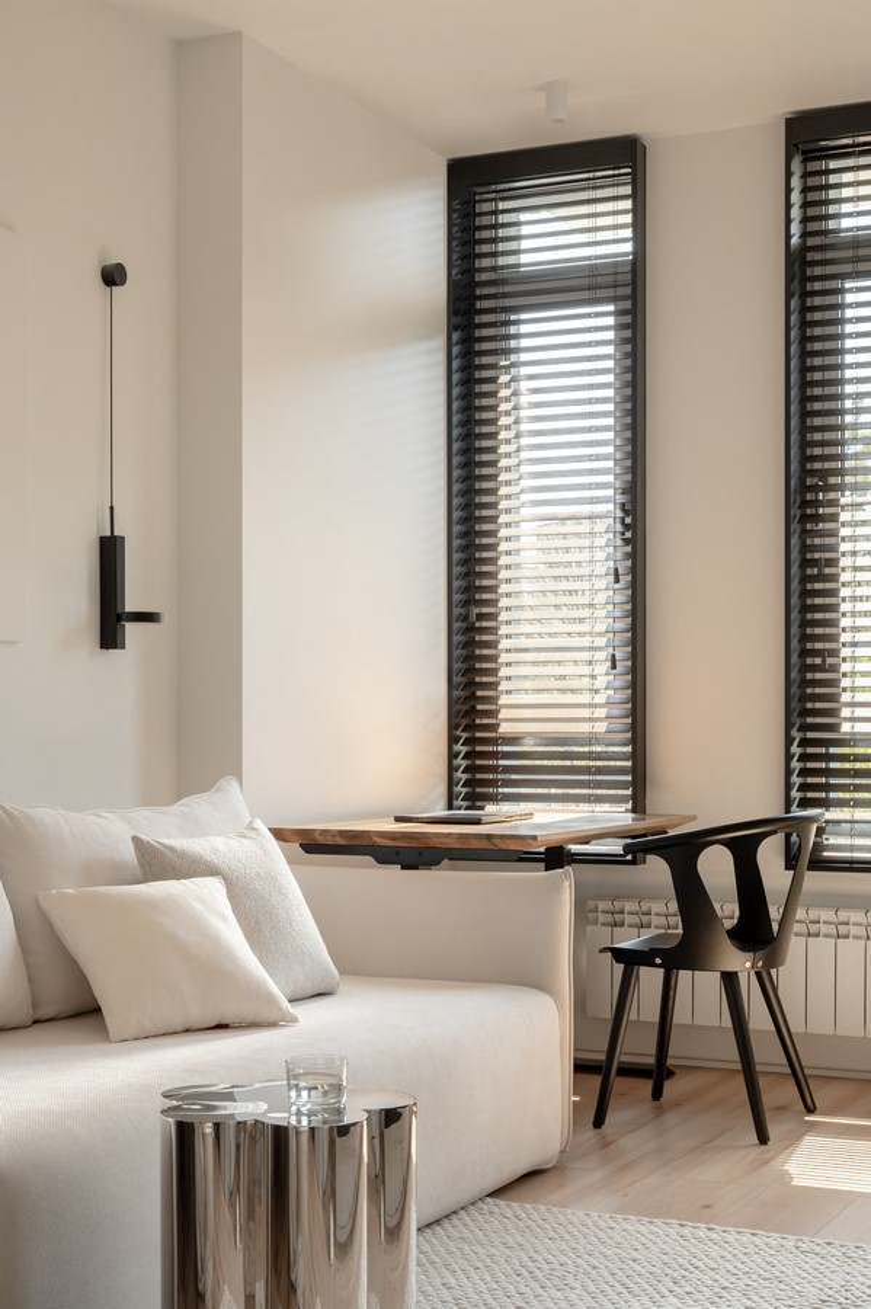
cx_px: 436
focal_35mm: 51
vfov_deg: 38.9
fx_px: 1853
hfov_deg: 26.5
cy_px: 654
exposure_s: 1/80
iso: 320
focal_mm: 51
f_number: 13
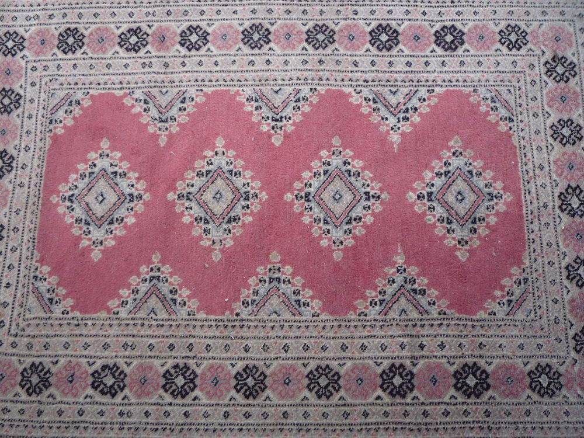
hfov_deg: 60.0
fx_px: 506
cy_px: 219
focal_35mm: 30
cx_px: 292
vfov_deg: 46.8
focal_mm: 5.2
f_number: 3.3
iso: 200
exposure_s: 1/30
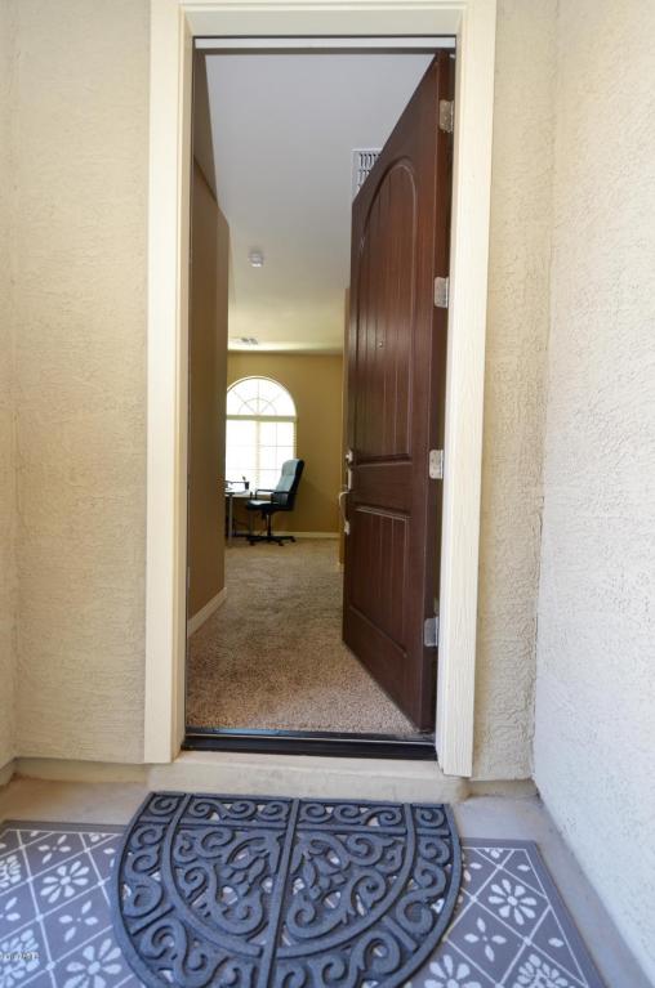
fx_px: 411
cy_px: 494
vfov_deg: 100.5
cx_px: 328
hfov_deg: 77.1
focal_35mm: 15
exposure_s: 1/60
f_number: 4
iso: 450
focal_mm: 10
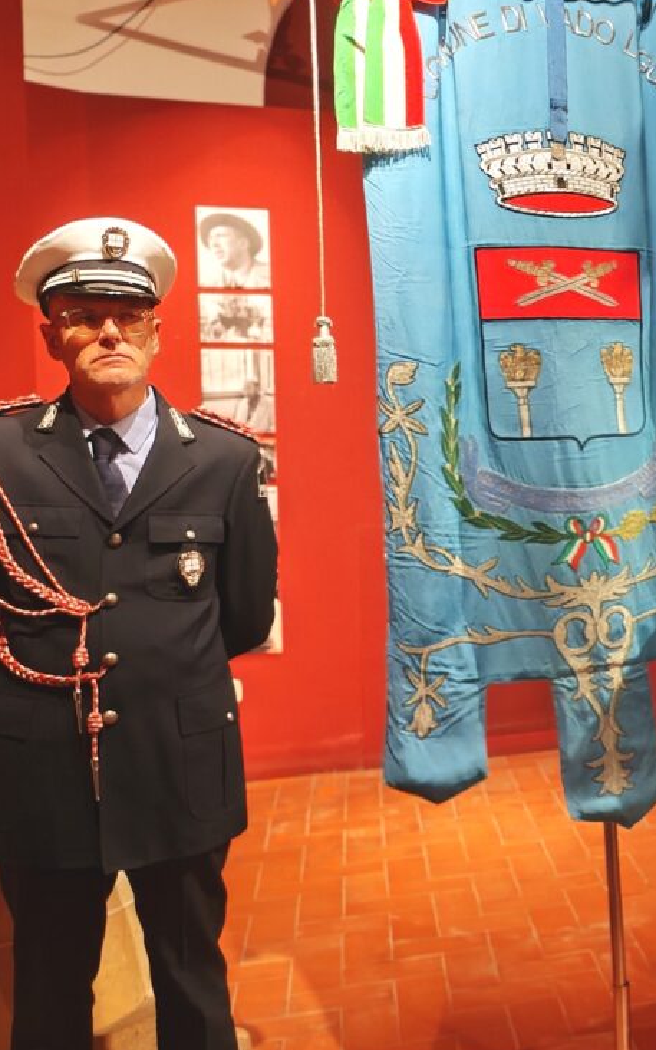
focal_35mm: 47
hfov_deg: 24.5
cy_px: 491
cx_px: 810
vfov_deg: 42.6
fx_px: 1344
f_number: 2.4
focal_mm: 6.12
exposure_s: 1/50
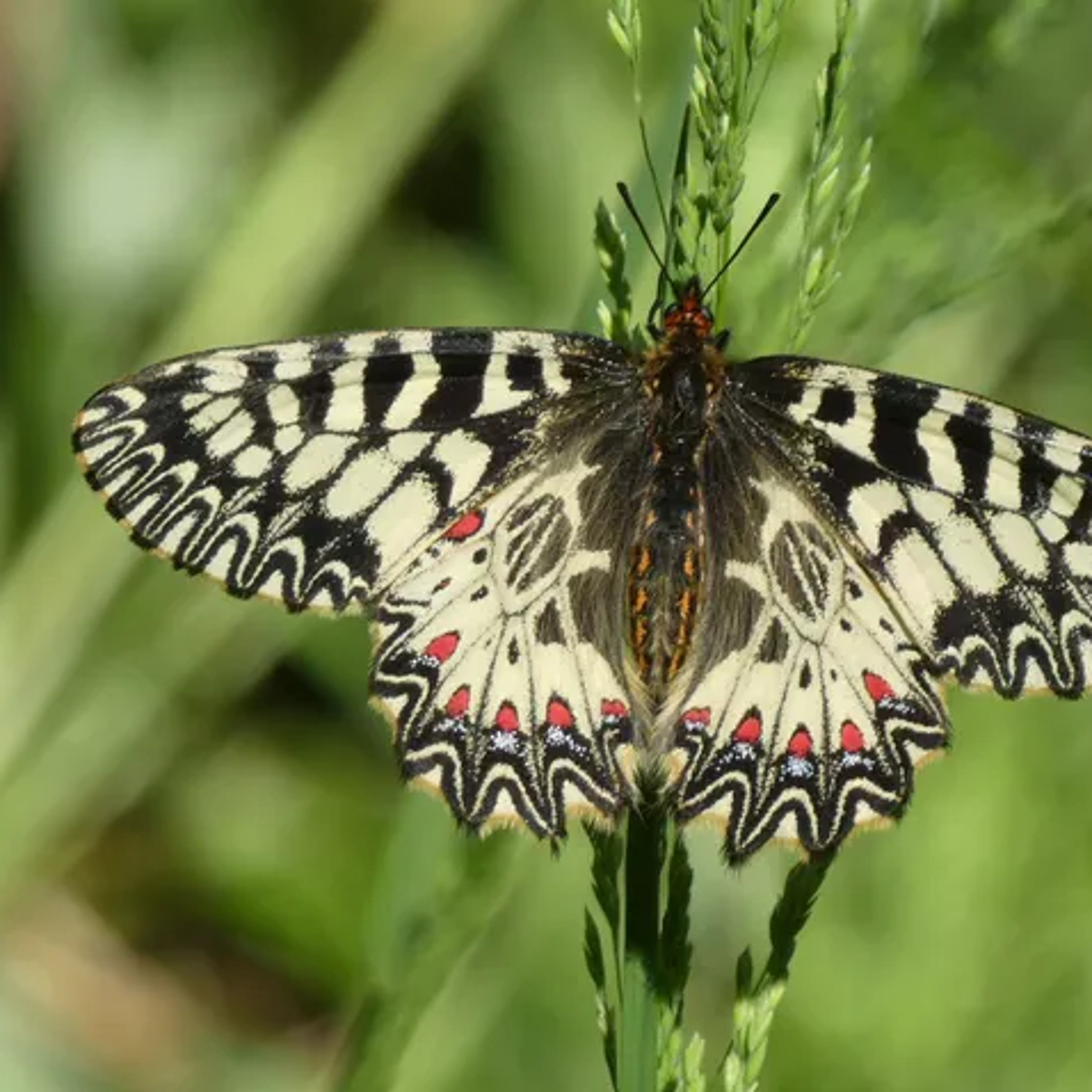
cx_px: 679
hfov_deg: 3.1
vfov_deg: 3.1
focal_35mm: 573
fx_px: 20451
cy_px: 546
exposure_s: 1/250
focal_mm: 86.7
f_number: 5.6
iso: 80
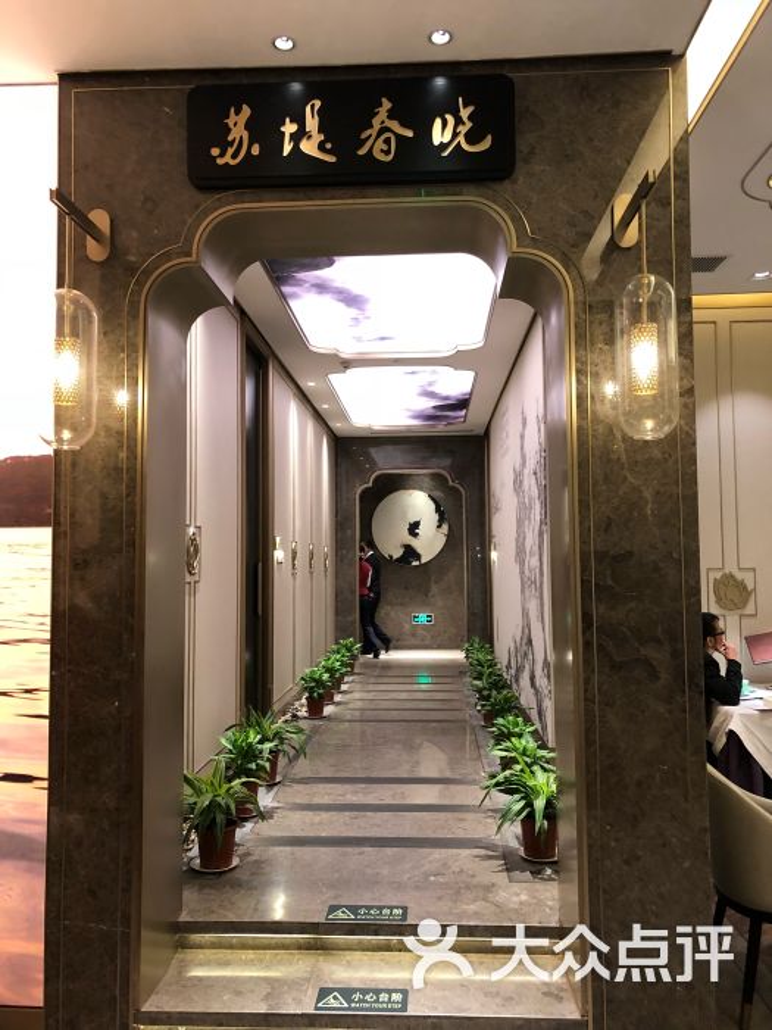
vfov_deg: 61.7
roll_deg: +1.8
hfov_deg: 48.2
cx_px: 386
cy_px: 515
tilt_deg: +2.9
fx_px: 862
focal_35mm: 29
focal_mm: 3.99
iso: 64
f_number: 1.8
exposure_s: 1/17
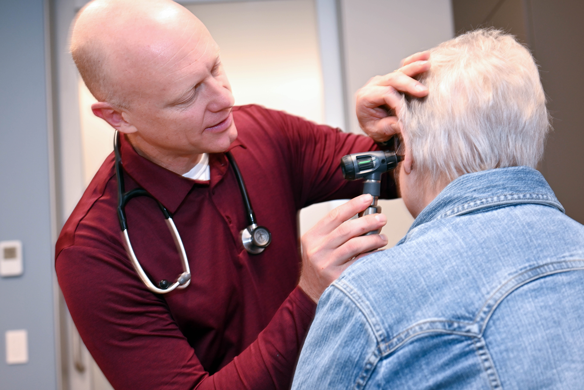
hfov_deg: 39.6
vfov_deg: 27.0
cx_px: 292
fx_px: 811
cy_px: 195
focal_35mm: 50
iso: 450
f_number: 4
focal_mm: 50
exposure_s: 1/60
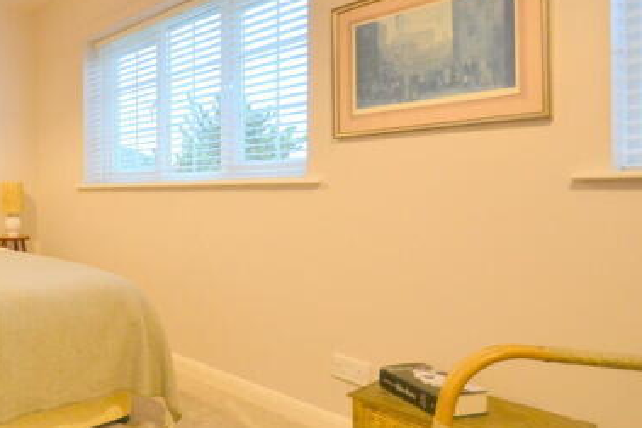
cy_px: 184
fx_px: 464
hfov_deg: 62.5
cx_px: 113
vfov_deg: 49.4
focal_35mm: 26
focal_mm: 10
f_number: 3.5
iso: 500
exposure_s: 1/60
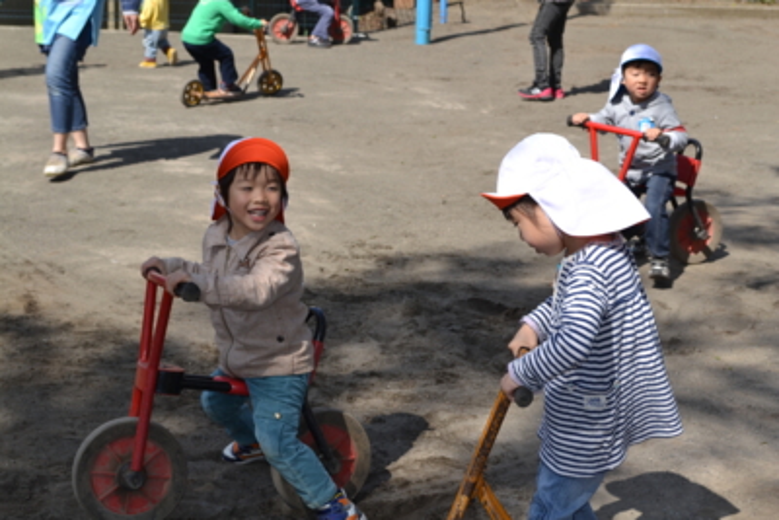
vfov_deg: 18.9
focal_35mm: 72
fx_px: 1558
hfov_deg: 28.1
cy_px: 260
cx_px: 390
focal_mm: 48
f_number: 9
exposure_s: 1/200
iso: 100
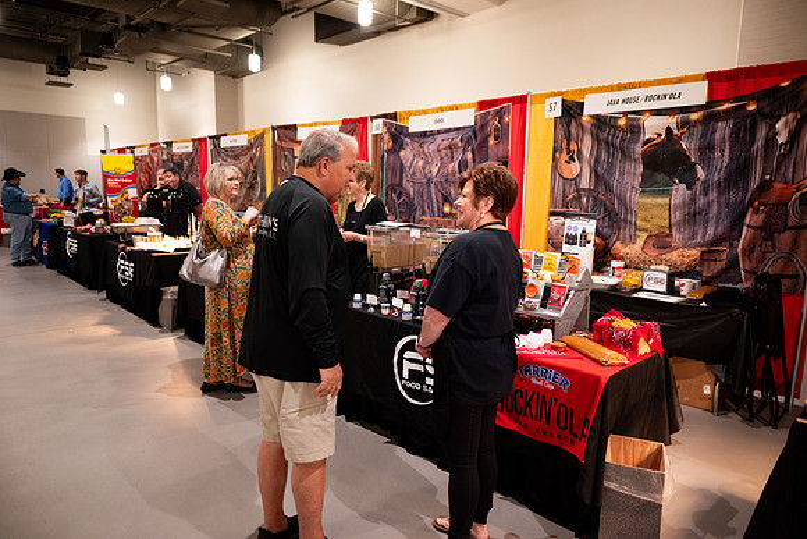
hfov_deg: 73.7
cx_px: 404
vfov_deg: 53.2
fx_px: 538
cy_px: 270
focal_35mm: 24
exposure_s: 1/200
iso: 1250
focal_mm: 24
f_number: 1.8
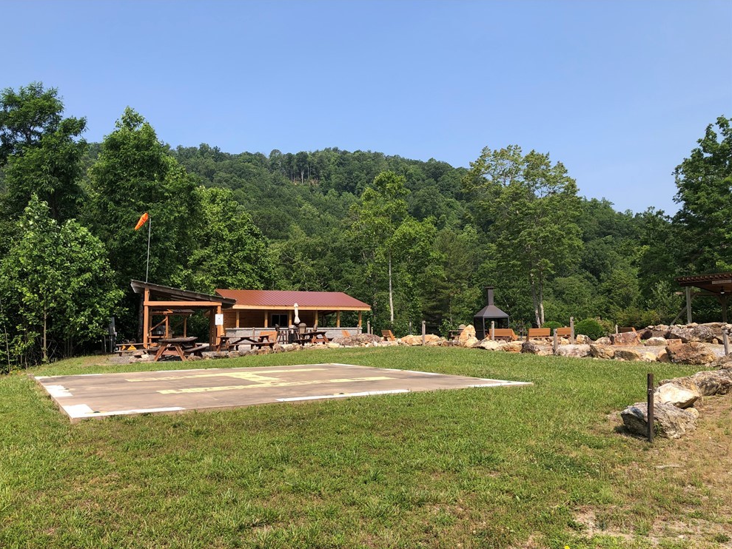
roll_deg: +0.7
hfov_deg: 61.6
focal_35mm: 29
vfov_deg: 48.2
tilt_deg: +4.5
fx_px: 613
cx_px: 354
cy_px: 283
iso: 20
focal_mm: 3.99
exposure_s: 1/1333
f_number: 1.8
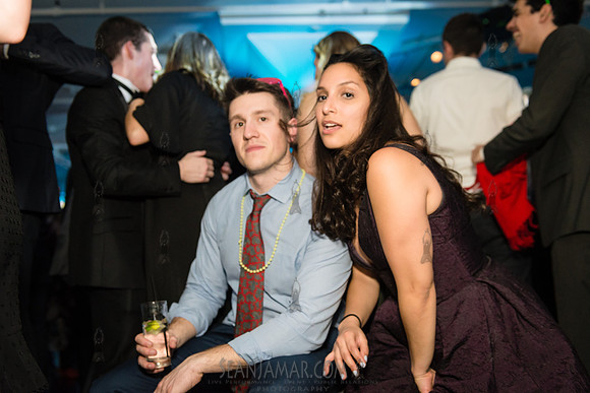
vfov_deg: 35.1
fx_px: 623
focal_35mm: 38
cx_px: 295
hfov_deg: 50.7
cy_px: 196
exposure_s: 1/400
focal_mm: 38
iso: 2500
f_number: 3.5
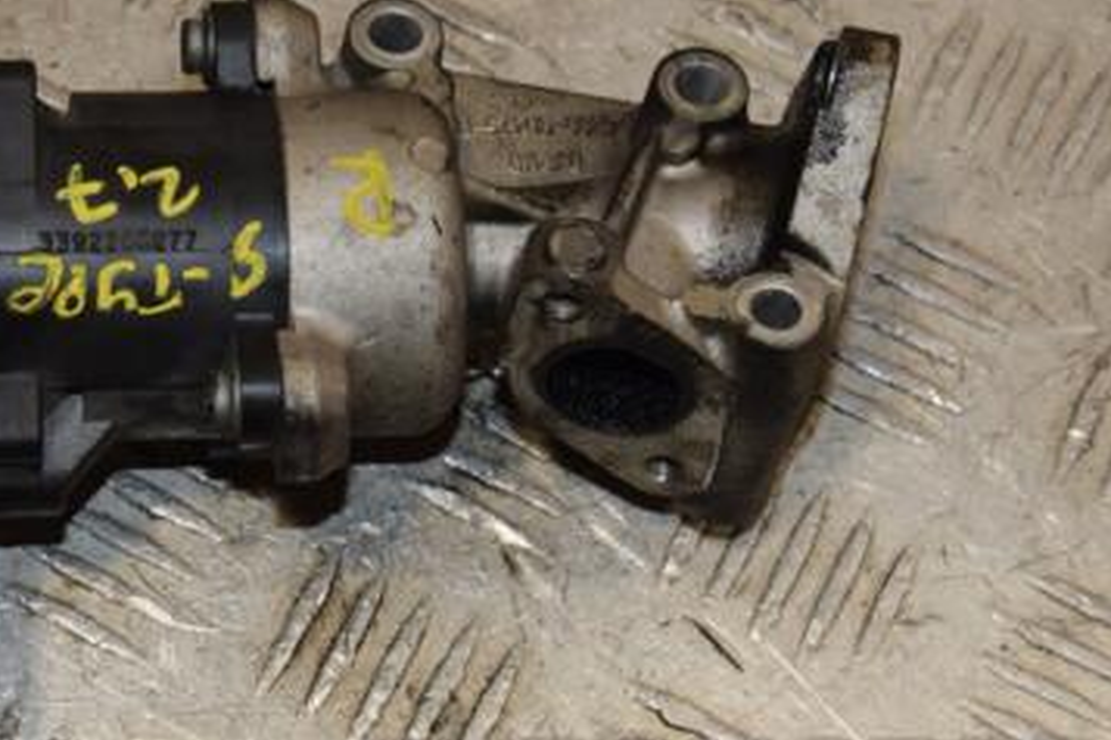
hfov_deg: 16.2
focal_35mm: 126
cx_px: 308
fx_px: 3888
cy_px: 370
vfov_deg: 10.9
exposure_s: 1/200
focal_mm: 50
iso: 800
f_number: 8
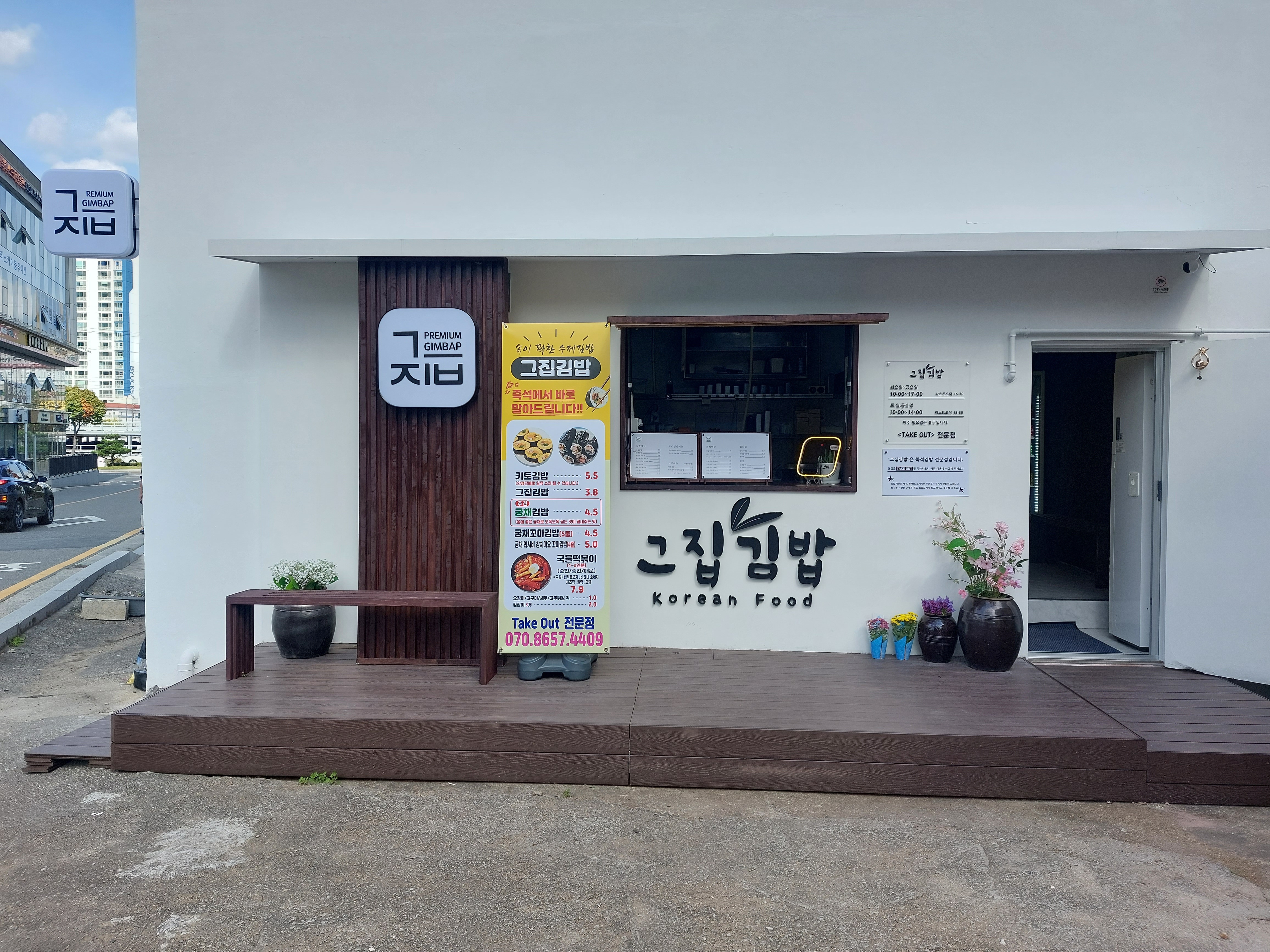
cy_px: 476
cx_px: 635
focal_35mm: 25
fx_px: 917
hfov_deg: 69.4
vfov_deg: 54.9
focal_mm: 5.23
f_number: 1.8
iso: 25
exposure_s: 1/568
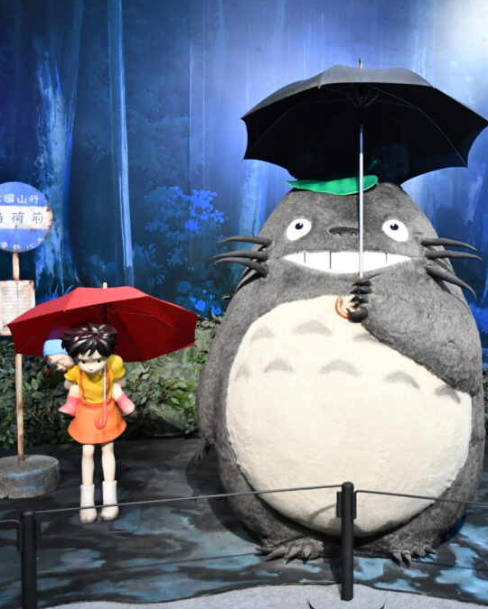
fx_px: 849
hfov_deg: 31.6
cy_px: 304
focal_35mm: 47
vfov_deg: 39.5
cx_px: 353
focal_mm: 22
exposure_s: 1/6
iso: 2500
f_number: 2.8
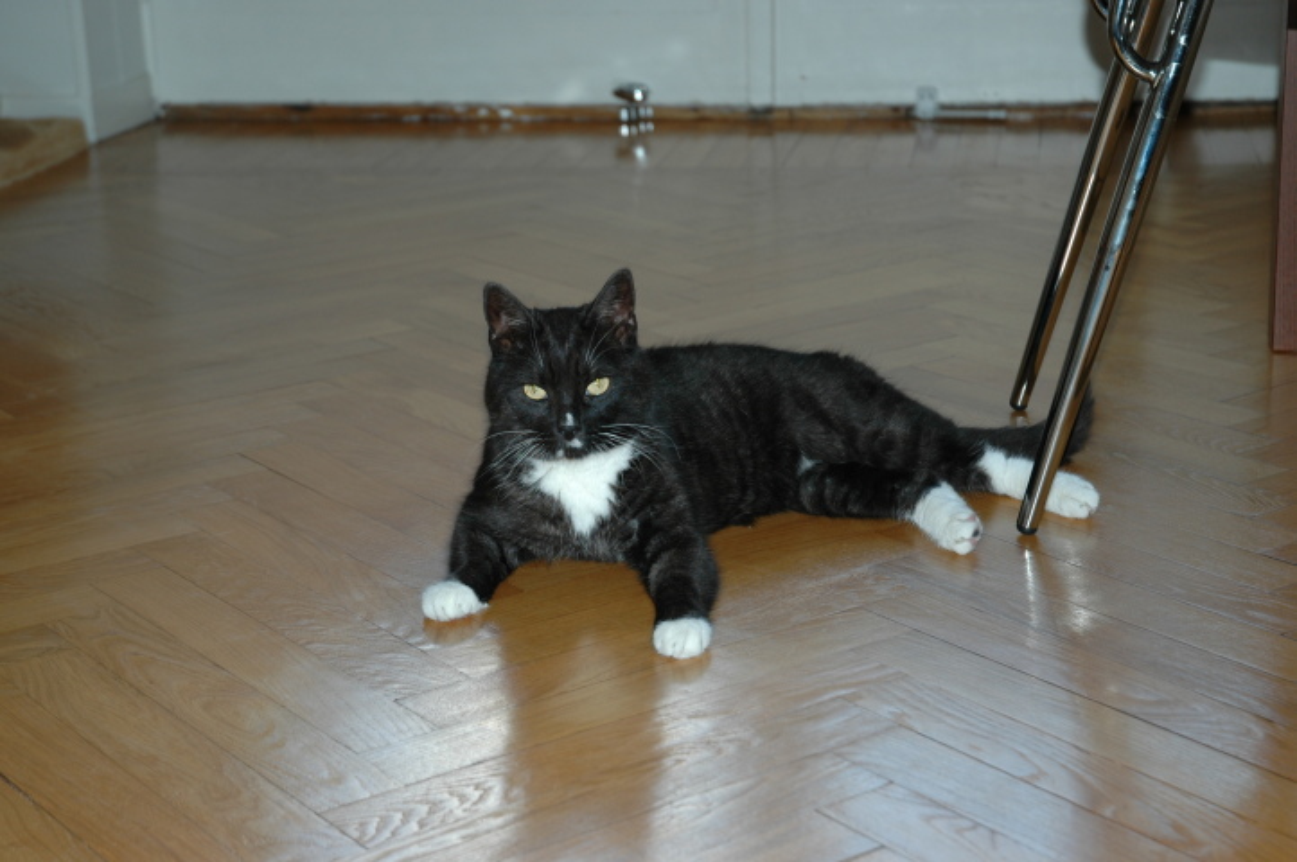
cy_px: 431
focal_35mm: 69
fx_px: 2484
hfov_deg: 29.3
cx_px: 648
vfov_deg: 19.7
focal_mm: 46
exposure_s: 1/60
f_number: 4.5
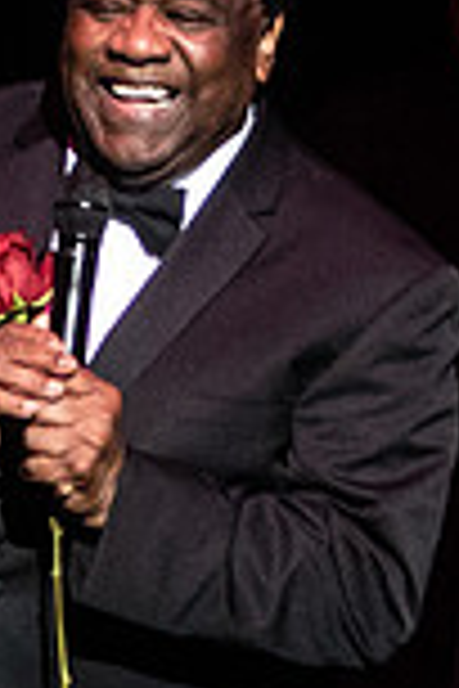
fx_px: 30770
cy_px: 110
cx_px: 336
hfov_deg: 0.9
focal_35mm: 1609
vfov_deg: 1.3
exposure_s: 1/400
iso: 3200
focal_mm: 200
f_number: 4
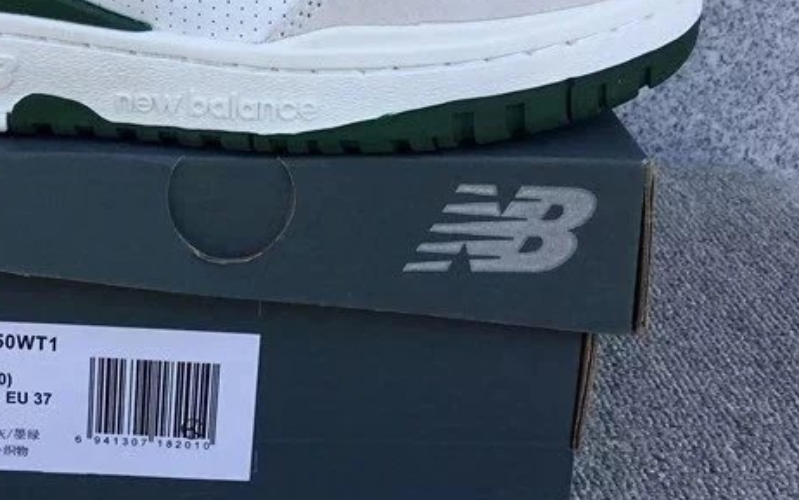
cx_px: 230
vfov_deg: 20.0
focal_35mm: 64
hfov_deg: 31.6
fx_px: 1394
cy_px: 74
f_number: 2.4
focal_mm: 3.3
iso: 25
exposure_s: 1/345
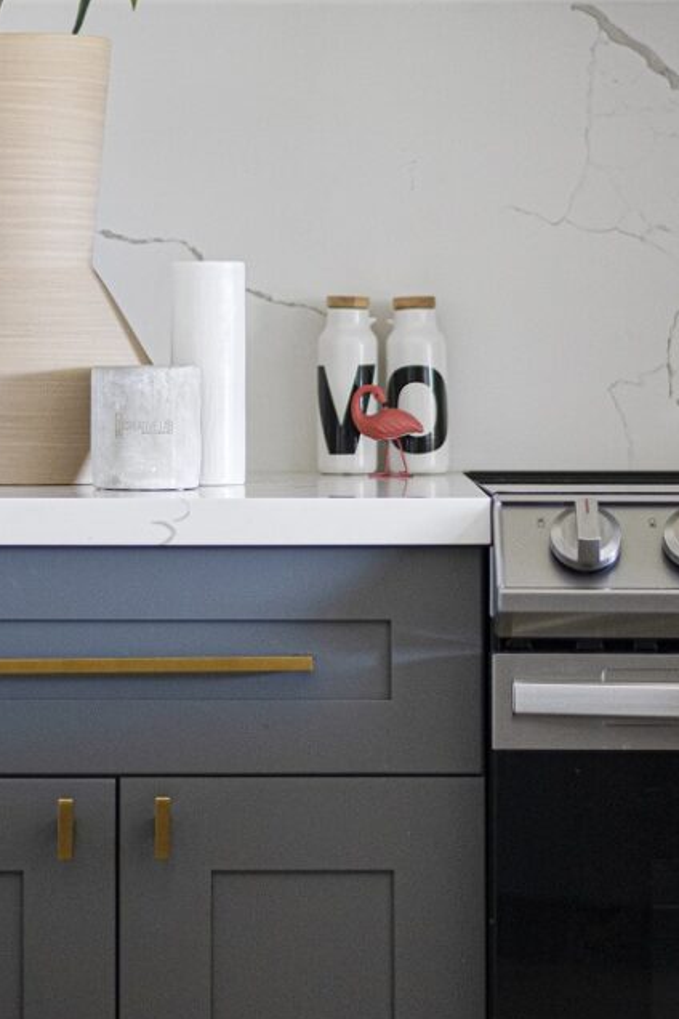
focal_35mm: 136
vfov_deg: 15.0
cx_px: 307
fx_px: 3847
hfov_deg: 10.1
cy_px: 231
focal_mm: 50
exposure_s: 1/125
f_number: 1.8
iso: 500
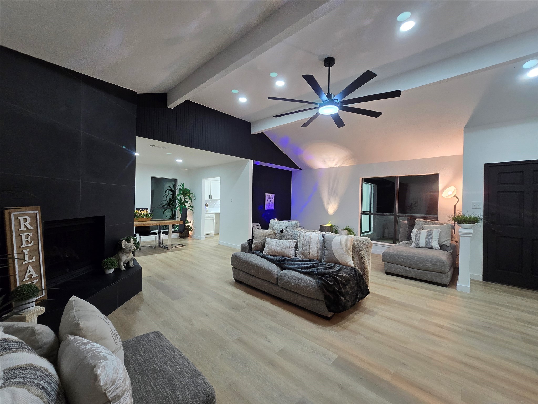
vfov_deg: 89.9
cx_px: 269
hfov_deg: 106.2
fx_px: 202
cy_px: 202
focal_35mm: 13
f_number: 2.2
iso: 250
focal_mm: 2.2
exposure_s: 1/60
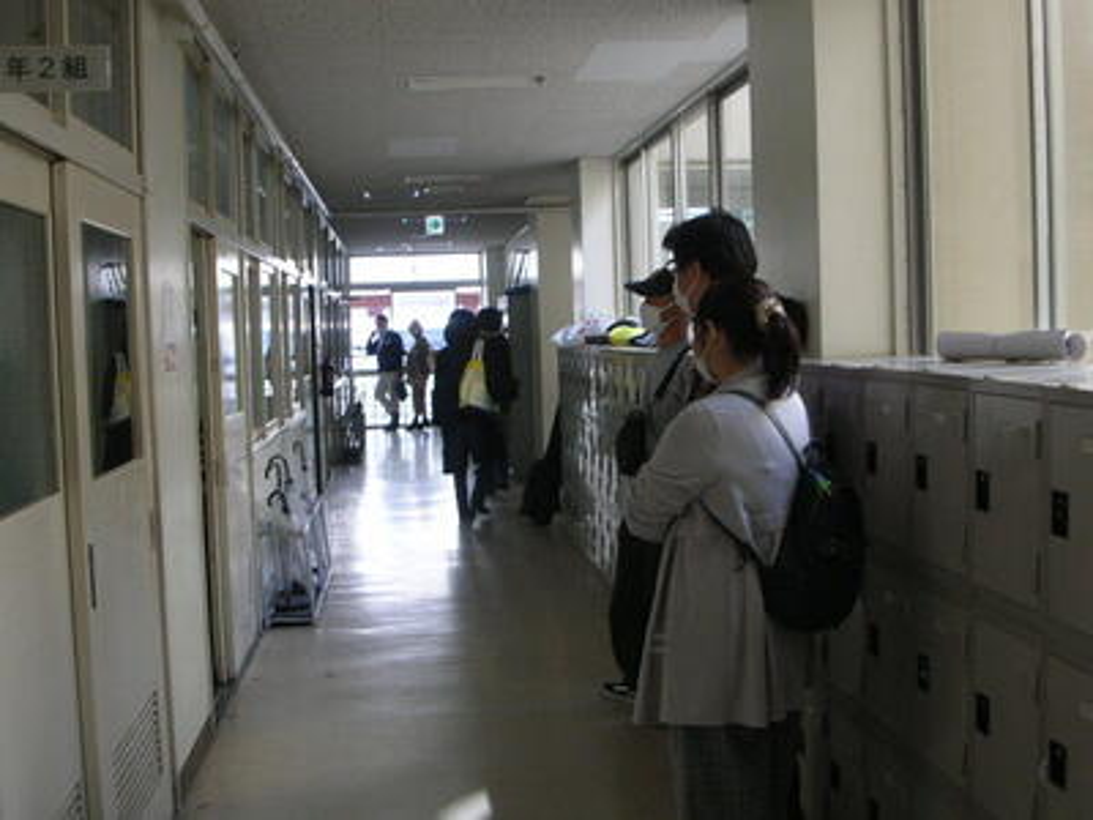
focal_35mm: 42
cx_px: 546
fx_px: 1326
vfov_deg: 34.3
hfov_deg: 44.8
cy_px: 410
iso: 50
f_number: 3
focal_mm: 7.1
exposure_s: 1/45.1
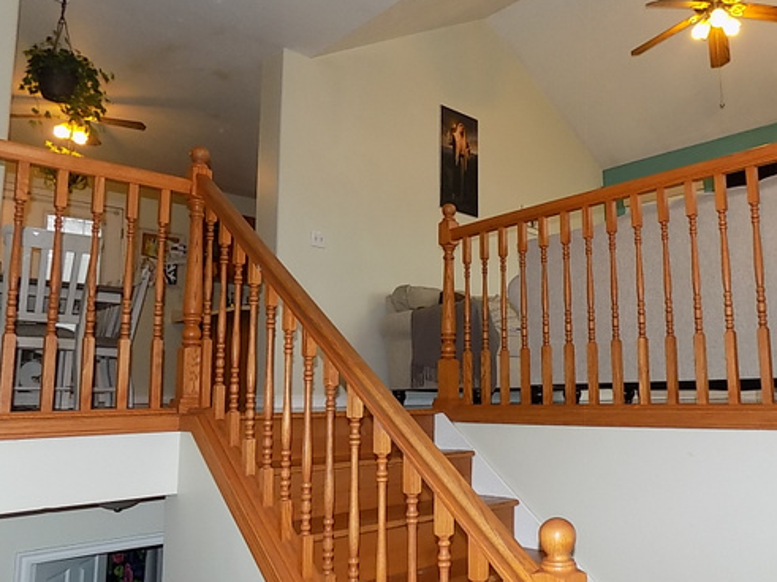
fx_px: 673
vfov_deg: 46.8
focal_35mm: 30
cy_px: 307
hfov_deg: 59.5
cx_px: 462
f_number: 3.1
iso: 200
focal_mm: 4
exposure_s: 1/30
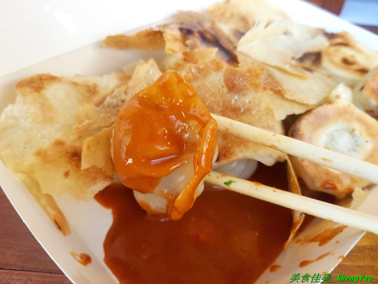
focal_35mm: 26
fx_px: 284
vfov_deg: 53.1
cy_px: 142
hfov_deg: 67.3
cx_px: 189
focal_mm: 4.3
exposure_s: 1/60
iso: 50
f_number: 1.7
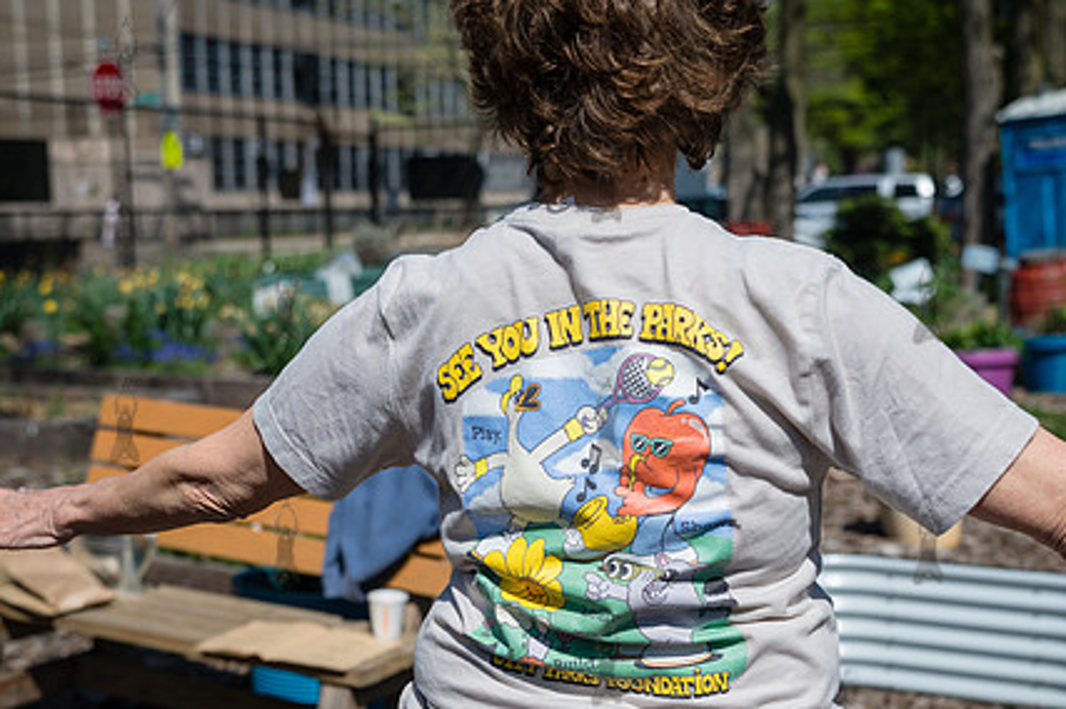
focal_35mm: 53
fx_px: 1568
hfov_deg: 37.5
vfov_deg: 25.4
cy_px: 419
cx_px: 604
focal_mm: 39
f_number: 3.5
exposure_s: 1/2000
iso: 100
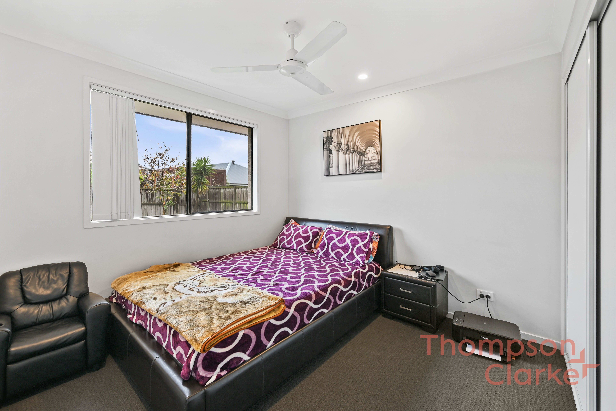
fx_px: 240
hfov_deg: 104.2
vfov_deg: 81.3
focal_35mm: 14
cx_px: 308
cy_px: 206
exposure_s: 1/2
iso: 100
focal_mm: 14
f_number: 4
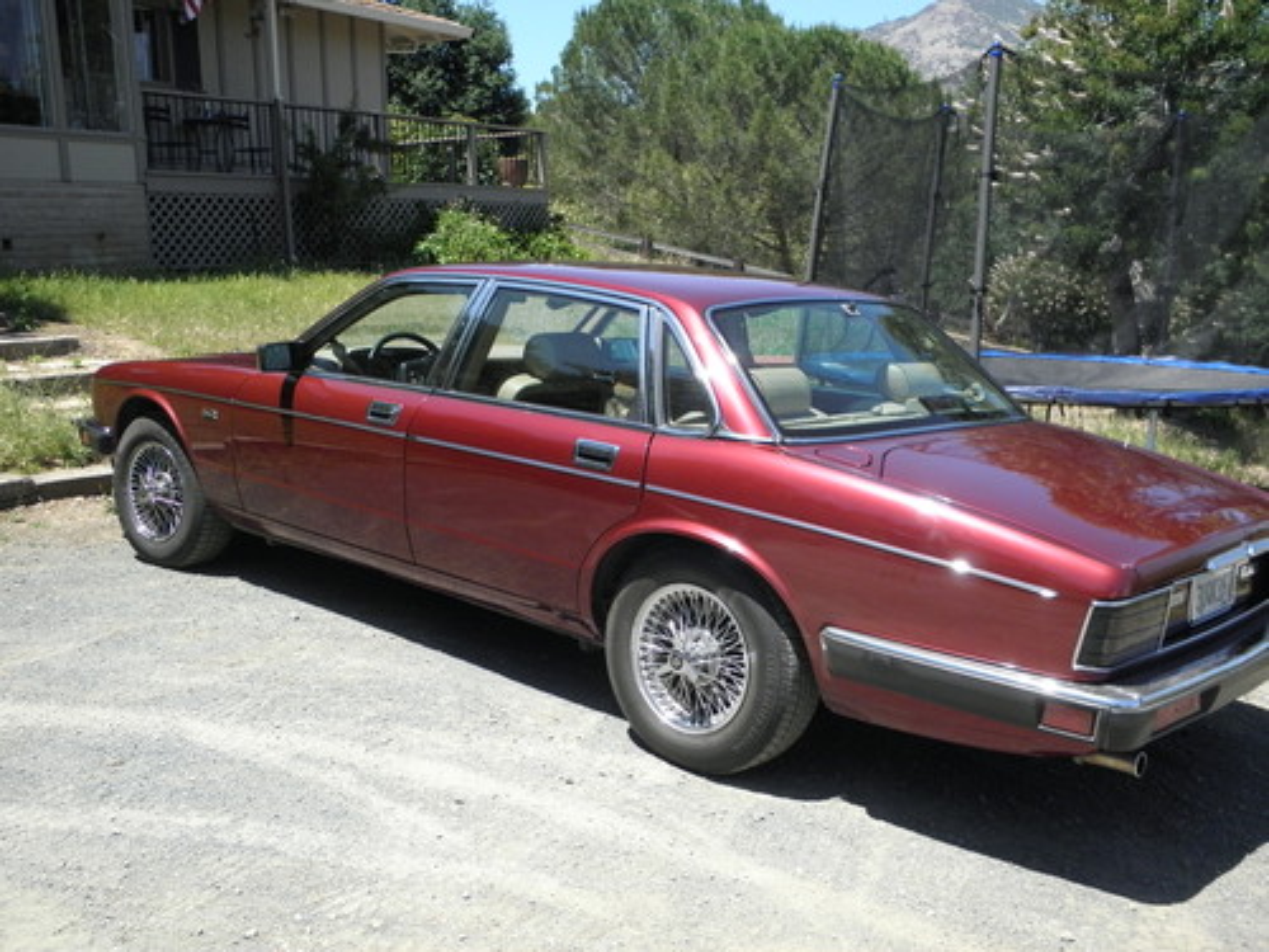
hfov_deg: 51.4
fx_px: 1320
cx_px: 634
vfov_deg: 39.7
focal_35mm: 36
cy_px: 476
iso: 160
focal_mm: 6.4
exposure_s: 1/200
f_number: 7.4
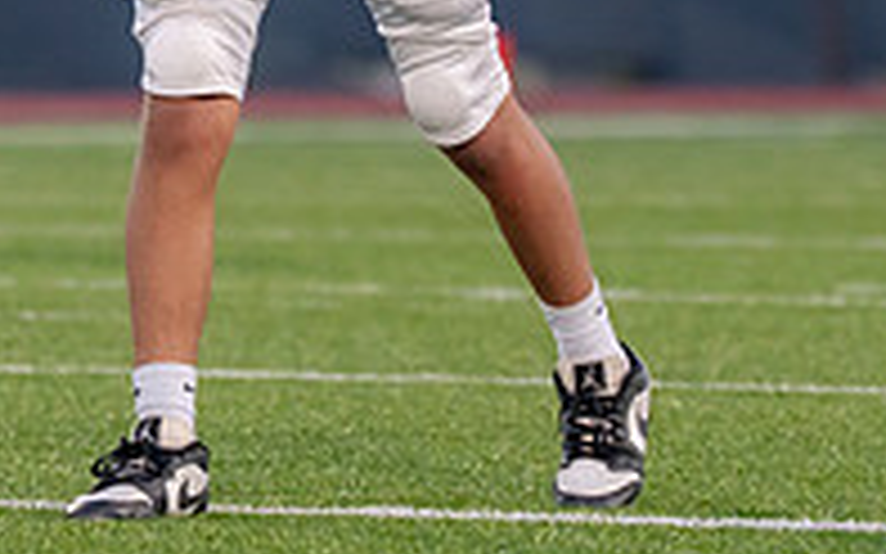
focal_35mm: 654
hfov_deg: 3.2
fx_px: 15787
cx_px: 547
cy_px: -373
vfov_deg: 2.0
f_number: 2.8
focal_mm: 131
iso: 800
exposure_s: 1/1000
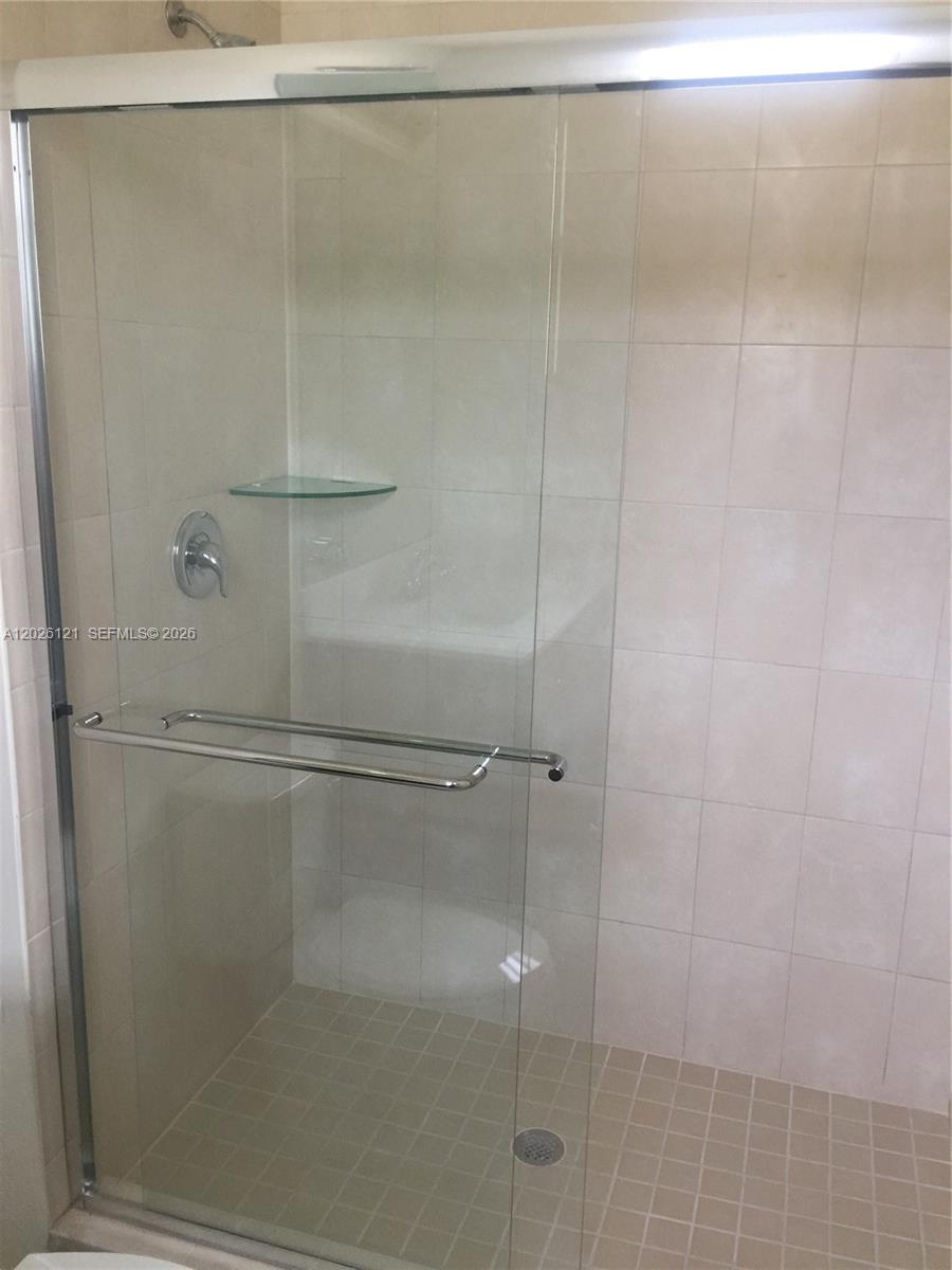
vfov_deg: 61.7
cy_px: 635
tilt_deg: -12.6
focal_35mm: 29
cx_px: 476
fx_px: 1063
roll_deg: -1.9
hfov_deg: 48.2
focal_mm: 4.15
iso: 64
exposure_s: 1/15
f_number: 2.2
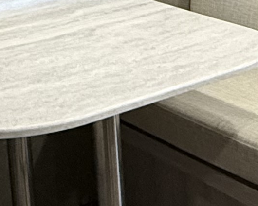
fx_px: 794
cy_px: -69
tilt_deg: -8.8
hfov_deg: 17.3
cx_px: 333
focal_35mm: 104
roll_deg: +0.1
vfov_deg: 14.2
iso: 400
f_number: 2.2
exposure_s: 1/60
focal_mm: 2.22
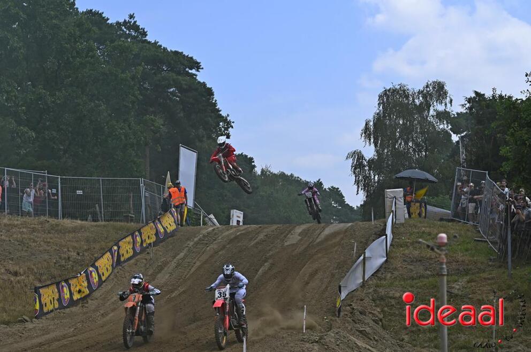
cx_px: 266
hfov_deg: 20.4
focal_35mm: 100
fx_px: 1473
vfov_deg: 13.7
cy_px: 176
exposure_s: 1/2000
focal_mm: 100
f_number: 11
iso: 1600
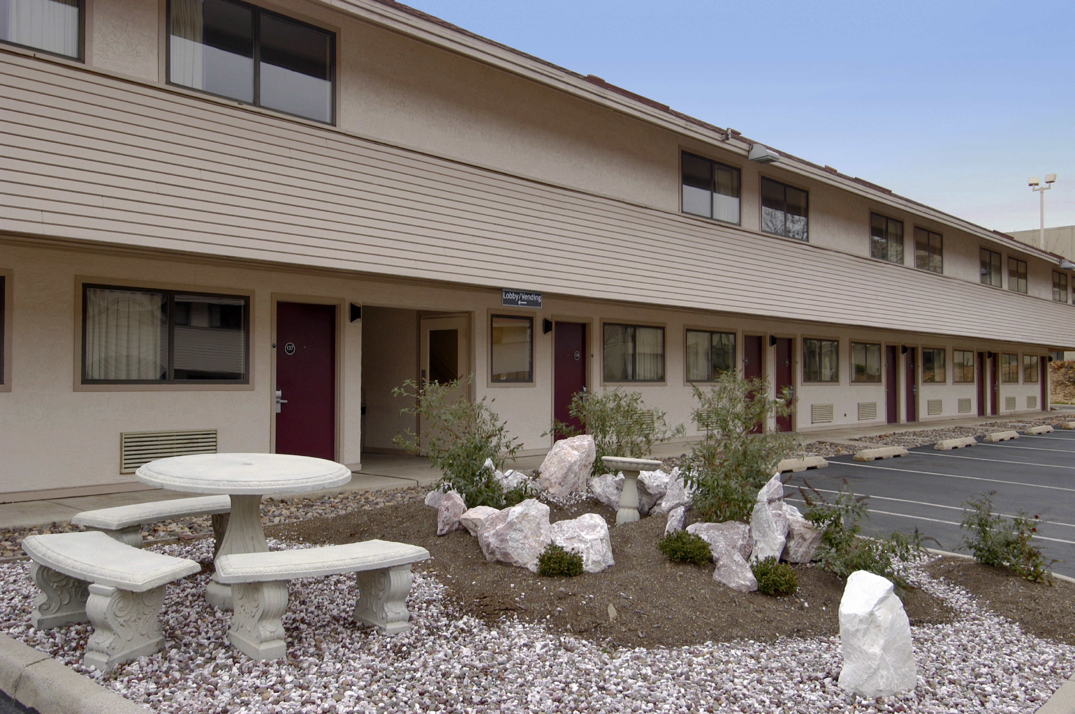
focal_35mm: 33
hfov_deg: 57.3
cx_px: 538
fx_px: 984
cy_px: 357
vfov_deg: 39.9
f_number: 8
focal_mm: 22
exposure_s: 1/50
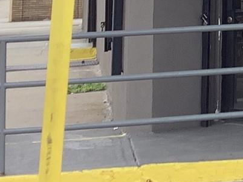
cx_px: 392
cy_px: -198
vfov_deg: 8.8
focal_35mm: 158
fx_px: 1108
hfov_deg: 11.8
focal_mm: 3.3
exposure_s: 1/394
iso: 25
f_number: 2.4
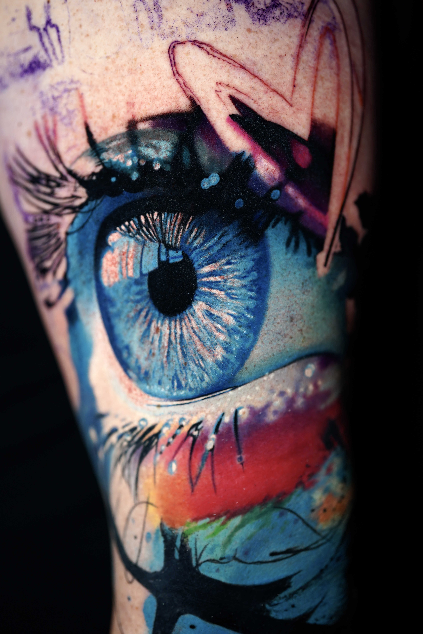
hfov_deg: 27.0
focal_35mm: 50
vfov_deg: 39.6
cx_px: 212
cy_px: 317
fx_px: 881
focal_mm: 50
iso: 200
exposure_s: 1/100
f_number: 1.4
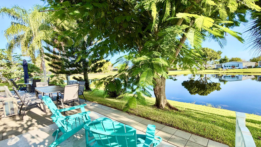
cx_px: 135
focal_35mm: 16
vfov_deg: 67.0
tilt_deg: -4.5
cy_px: 78
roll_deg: +1.4
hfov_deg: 99.3
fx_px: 111
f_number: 2.2
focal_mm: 2.22
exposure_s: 1/448
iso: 64
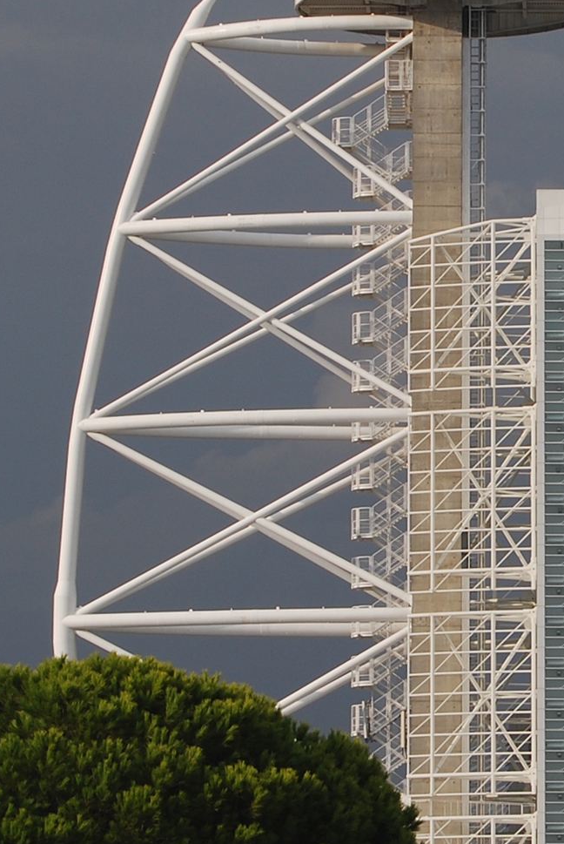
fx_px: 5992
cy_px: 371
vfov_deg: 8.1
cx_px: 643
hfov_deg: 5.4
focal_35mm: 256
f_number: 8
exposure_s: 1/250
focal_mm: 55
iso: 100
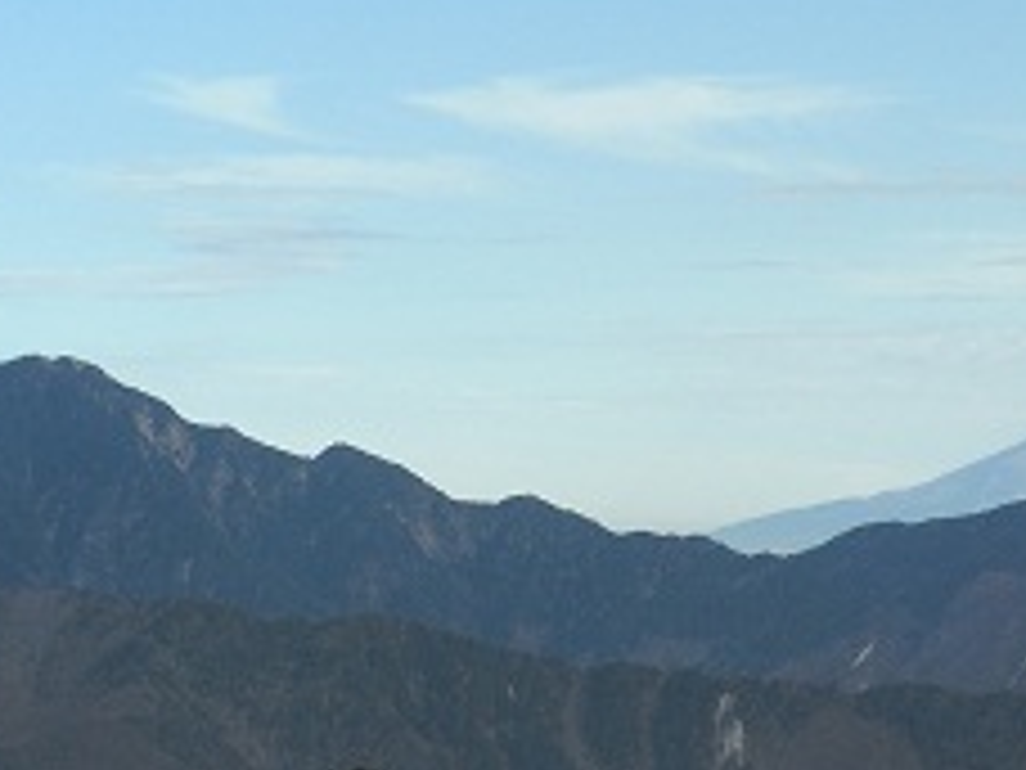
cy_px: 540
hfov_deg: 8.6
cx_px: 958
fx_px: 6758
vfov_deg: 6.5
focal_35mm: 228
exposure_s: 1/250
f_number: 7.4
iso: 80
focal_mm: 23.7
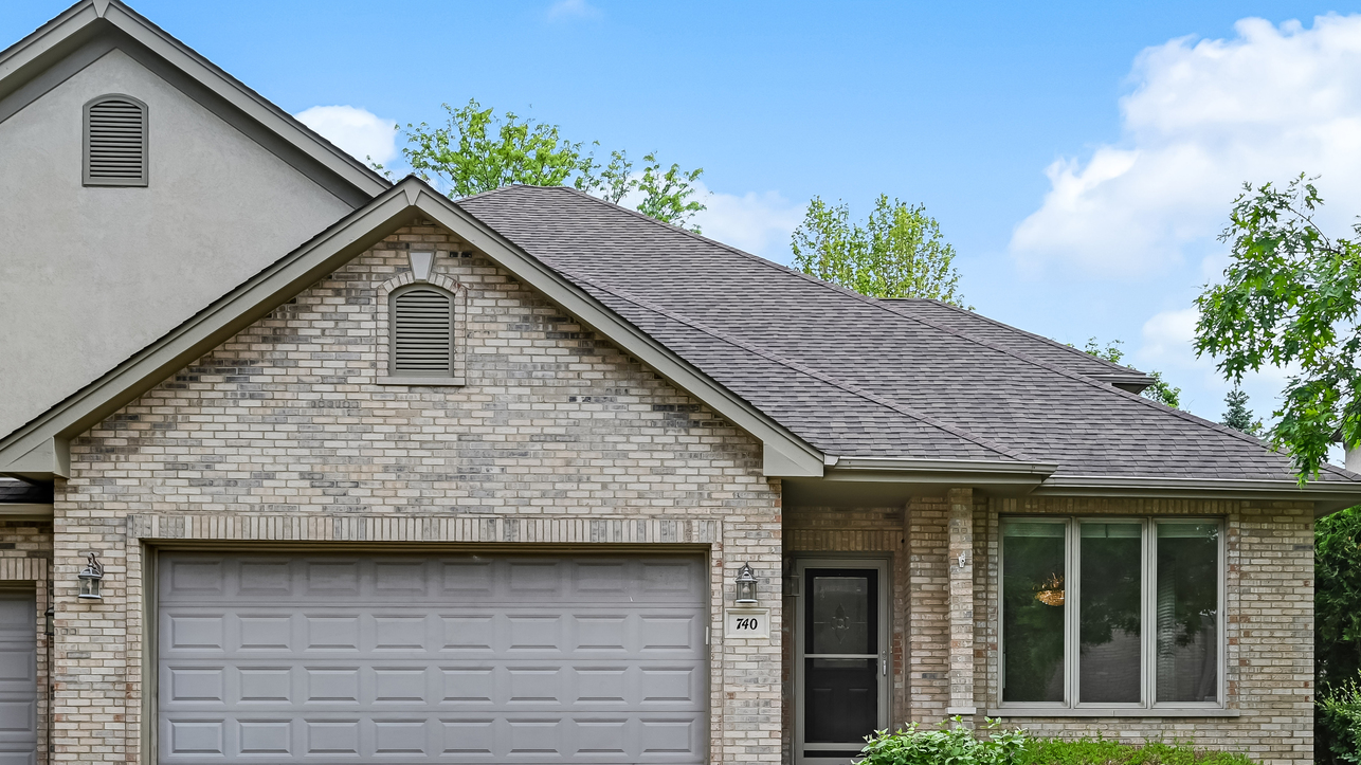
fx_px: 1191
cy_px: 567
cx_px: 770
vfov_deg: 34.9
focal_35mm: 33
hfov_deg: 59.3
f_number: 8
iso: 250
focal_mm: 25
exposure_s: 1/250
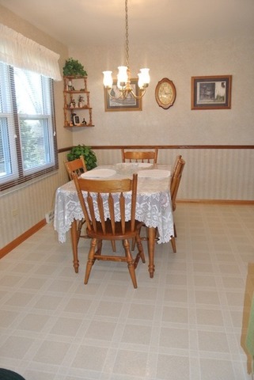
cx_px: 127
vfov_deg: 67.3
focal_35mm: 27
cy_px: 190
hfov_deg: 48.0
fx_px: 285
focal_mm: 10
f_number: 3.5
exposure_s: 1/60
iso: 320
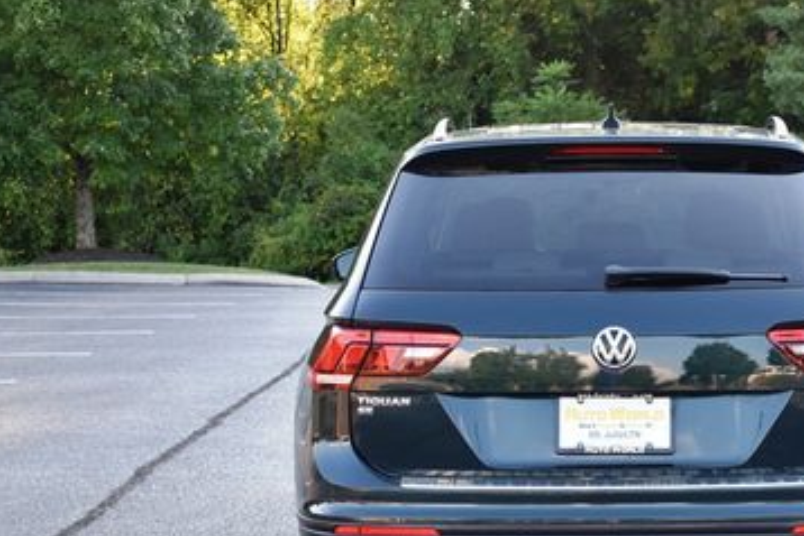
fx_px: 2279
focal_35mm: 102
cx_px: 622
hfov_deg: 19.8
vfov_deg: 13.4
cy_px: 405
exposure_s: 1/250
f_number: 4.8
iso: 450
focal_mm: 38
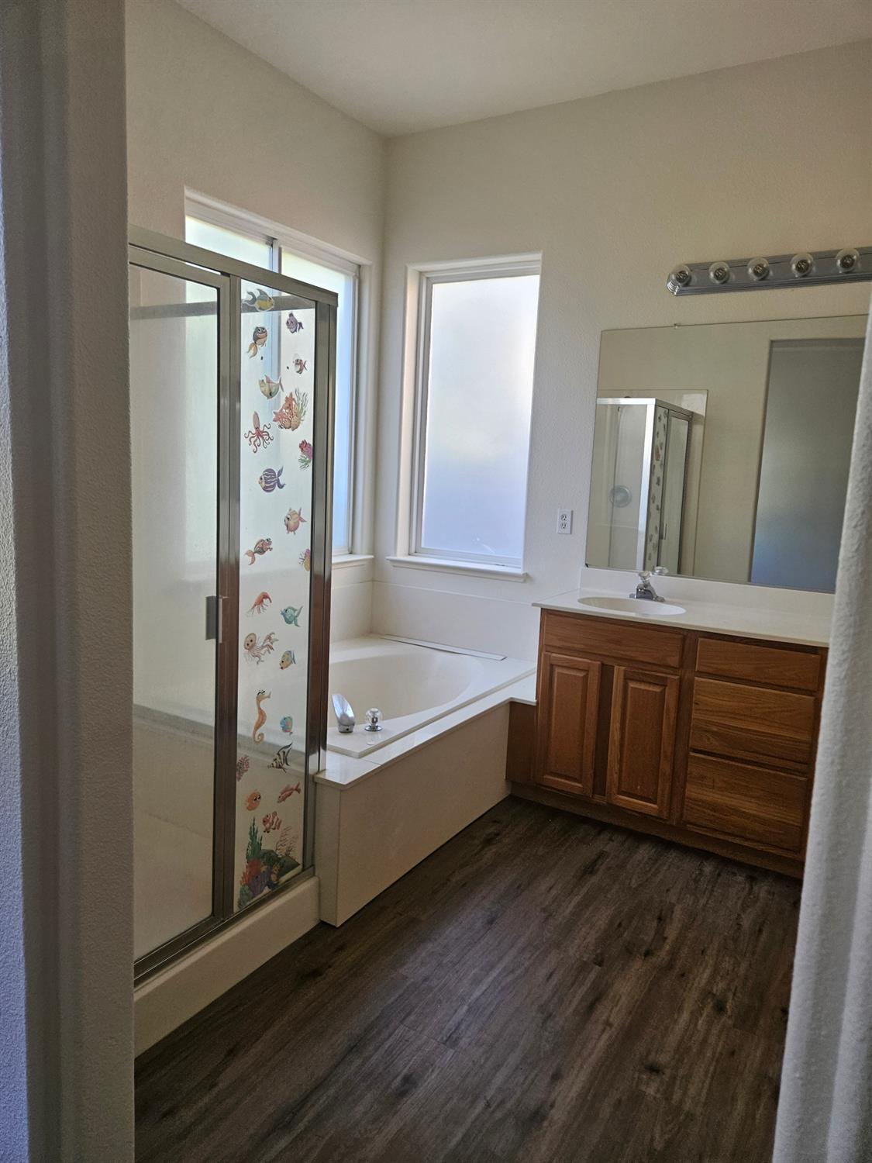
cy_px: 582
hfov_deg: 58.9
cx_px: 436
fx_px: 773
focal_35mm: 23
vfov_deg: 73.9
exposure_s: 1/359
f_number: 1.8
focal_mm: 5.4
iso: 200
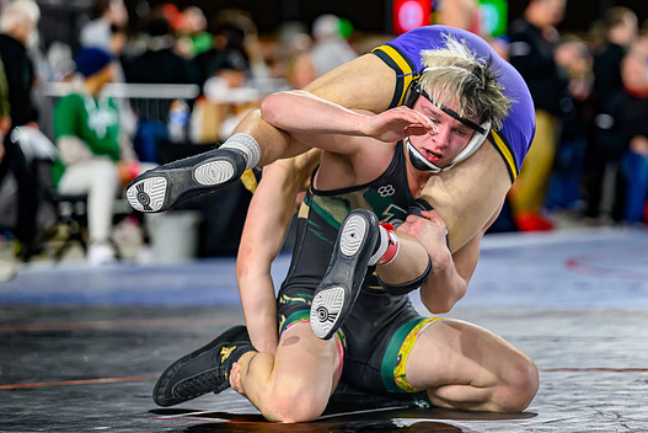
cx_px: 397
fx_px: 3476
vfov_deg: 7.1
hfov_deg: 10.6
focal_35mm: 193
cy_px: 163
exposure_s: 1/800
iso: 2500
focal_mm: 135
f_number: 2.8
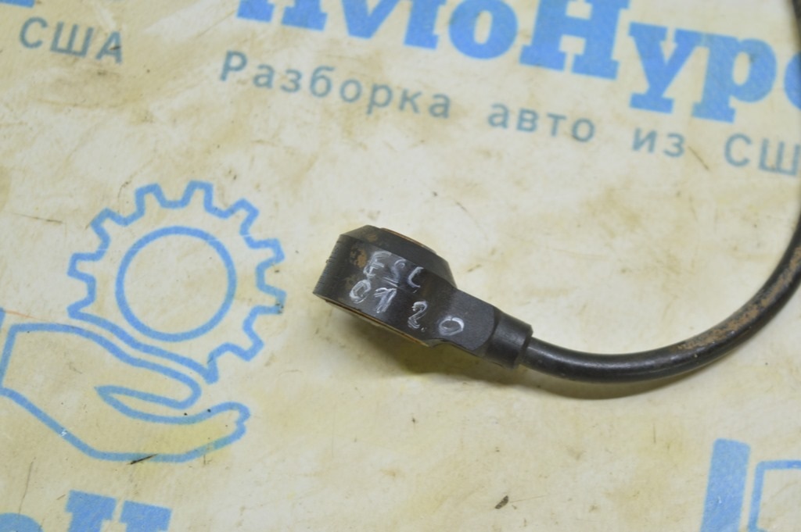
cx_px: 400
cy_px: 266
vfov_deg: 16.5
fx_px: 1834
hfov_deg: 24.6
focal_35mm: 82
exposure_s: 1/20
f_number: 5.6
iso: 400
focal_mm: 55
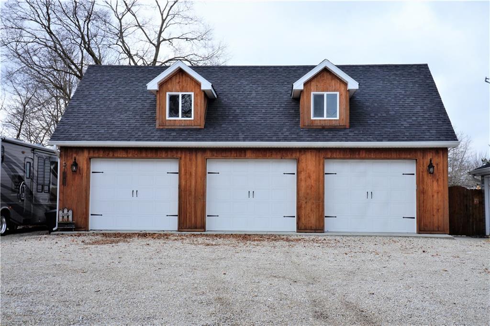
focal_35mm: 48
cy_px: 163
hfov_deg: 41.2
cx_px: 245
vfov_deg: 28.0
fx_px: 652
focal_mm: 32
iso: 100
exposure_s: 1/80
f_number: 14
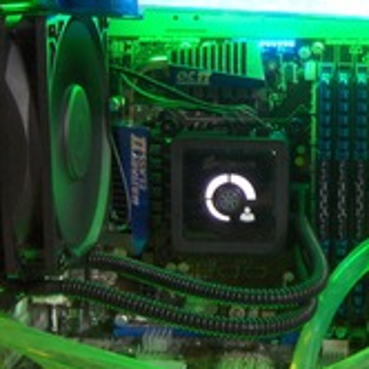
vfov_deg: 18.7
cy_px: 174
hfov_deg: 18.3
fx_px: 1122
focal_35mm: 93
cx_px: 340
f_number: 2.8
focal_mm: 7.5
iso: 100
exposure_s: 1/3
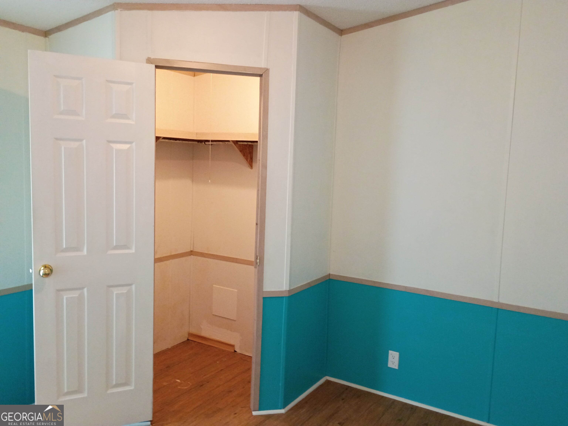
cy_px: 213
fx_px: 476
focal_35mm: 29
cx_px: 284
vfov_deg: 48.2
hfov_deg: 61.7
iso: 803
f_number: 1.8
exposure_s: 1/60
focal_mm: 4.27
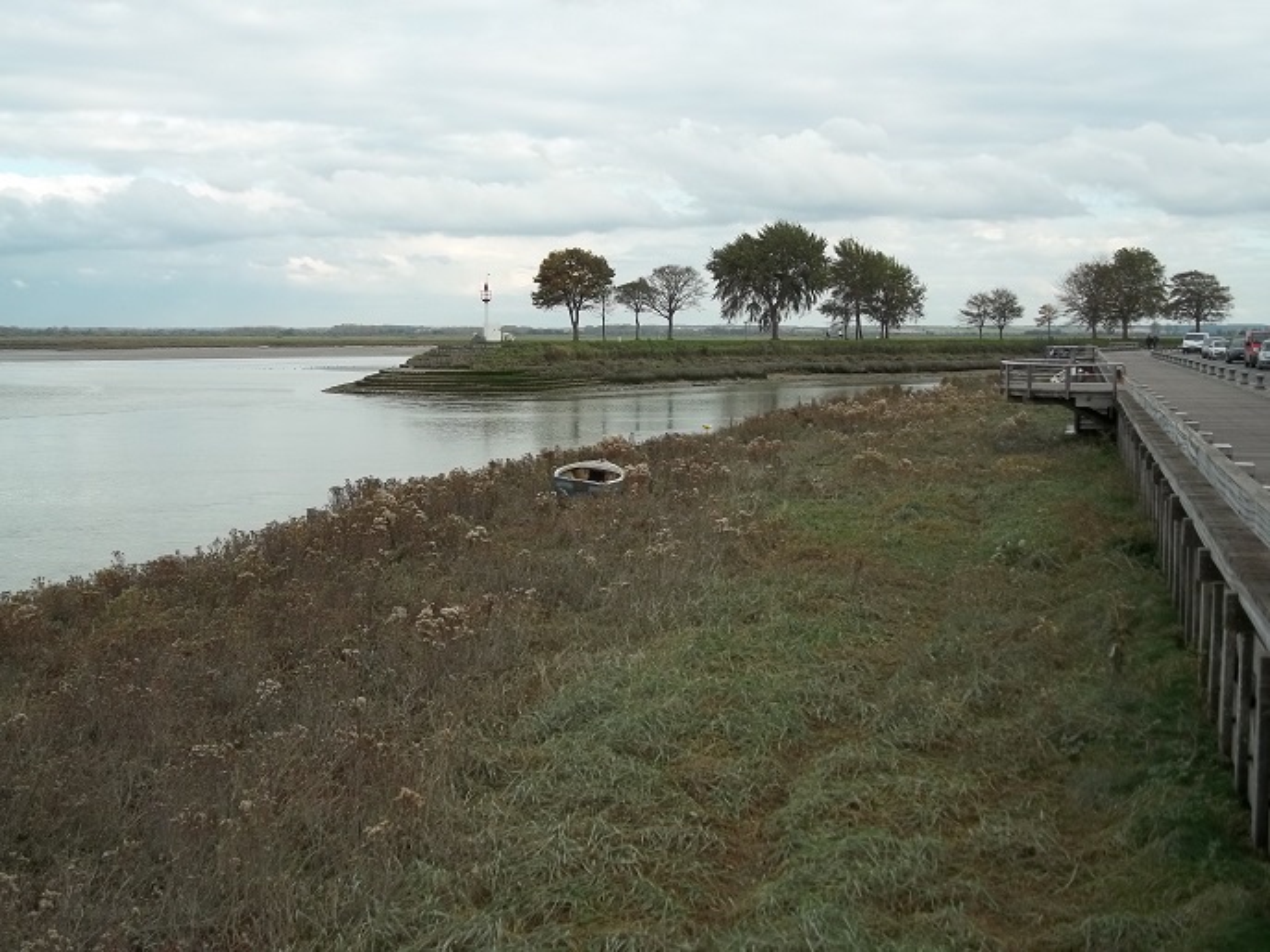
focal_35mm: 39
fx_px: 1431
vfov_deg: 36.8
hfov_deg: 47.9
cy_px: 476
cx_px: 635
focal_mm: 7.1
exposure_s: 1/500
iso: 80
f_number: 3.2
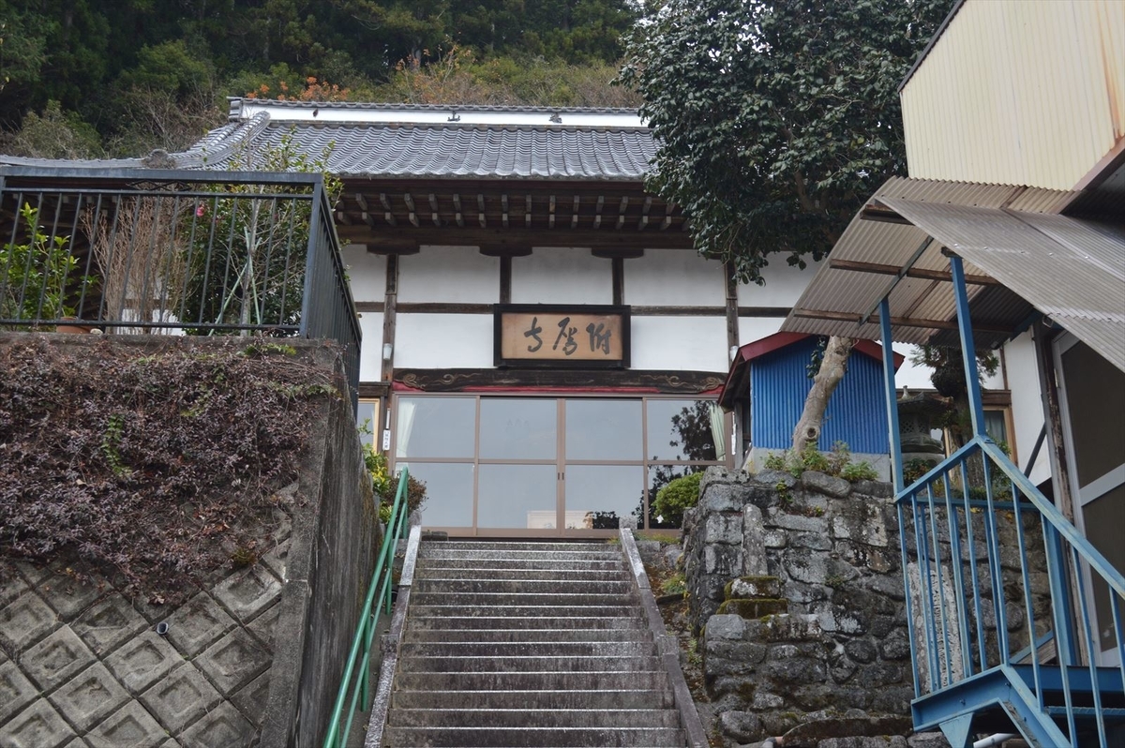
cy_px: 374
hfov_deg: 45.0
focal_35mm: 44
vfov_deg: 30.8
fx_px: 1358
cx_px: 562
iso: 400
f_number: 5.6
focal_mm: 29
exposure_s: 1/125
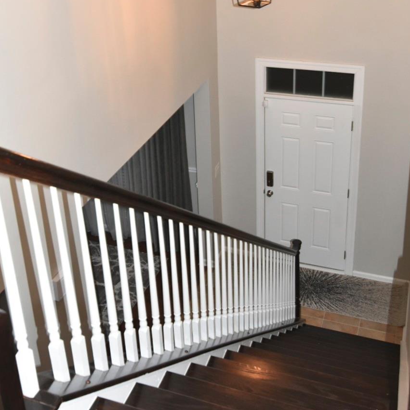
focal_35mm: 46
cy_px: 87
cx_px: 184
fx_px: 616
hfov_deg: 36.8
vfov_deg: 35.7
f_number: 5
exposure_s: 1/60.2
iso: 1000
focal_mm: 20
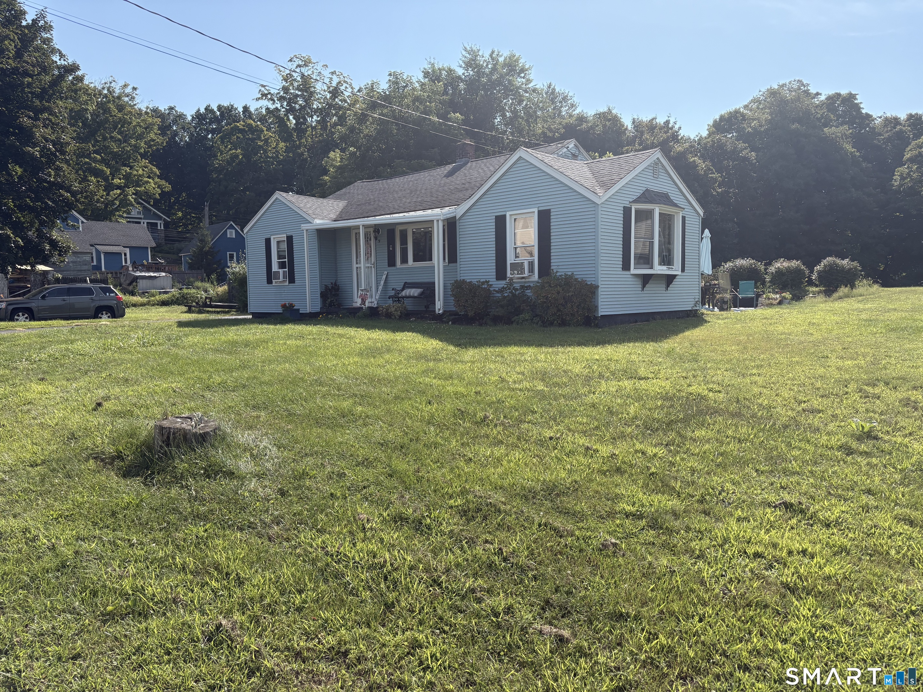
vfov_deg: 53.1
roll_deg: +1.2
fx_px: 693
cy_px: 346
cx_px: 462
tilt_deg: -2.8
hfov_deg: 67.3
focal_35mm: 26
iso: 64
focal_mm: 5.96
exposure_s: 1/3125
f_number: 1.6
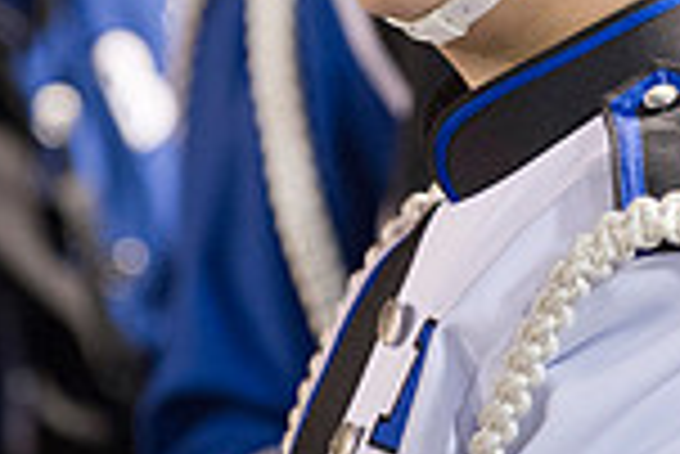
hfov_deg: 2.7
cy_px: 13
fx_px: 14501
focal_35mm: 767
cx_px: 504
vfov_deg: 1.8
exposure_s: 1/160
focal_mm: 200
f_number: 2.8
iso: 3200
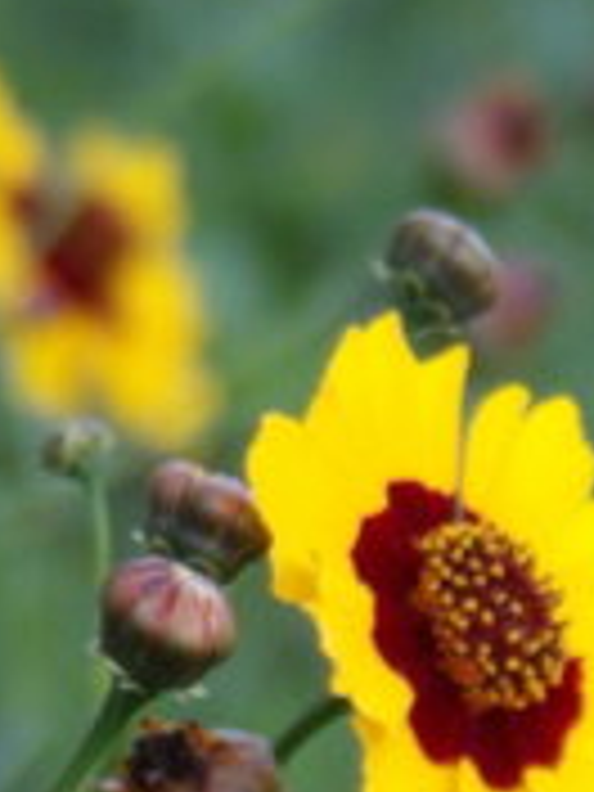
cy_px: 1100
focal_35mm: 640
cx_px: 310
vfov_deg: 3.1
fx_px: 14643
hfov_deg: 2.3
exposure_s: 1/26
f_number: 4.8
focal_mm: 37.9
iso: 303
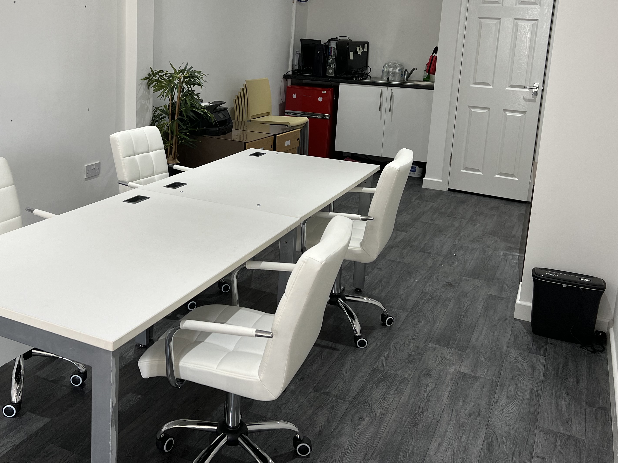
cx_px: 240
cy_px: 140
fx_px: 661
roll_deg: -2.7
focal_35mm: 37
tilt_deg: -11.2
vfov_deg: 38.1
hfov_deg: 49.7
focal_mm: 5.7
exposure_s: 1/100
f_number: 1.5
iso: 64
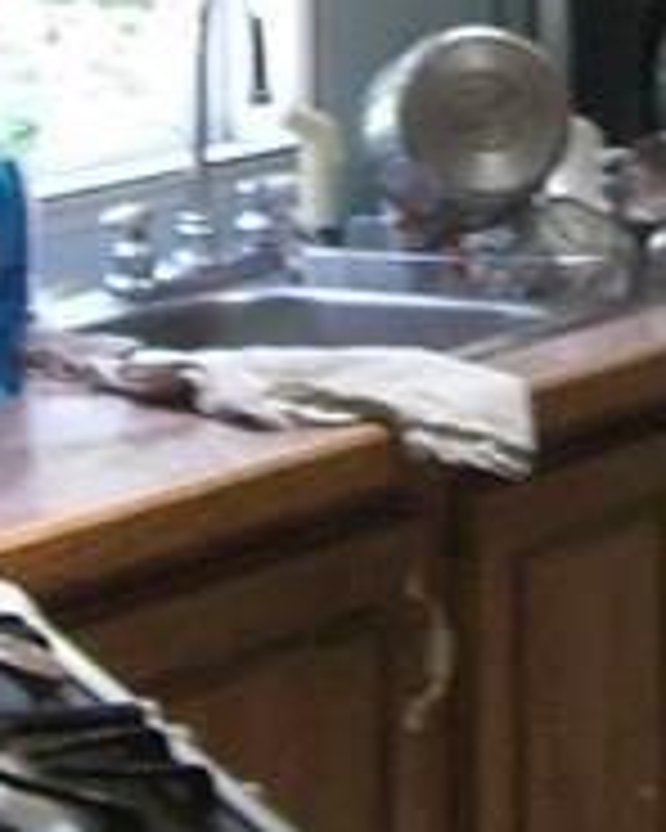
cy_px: -162
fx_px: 5051
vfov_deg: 9.3
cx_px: 675
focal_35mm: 205
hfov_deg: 7.5
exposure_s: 1/60
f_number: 2.7
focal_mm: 6.2
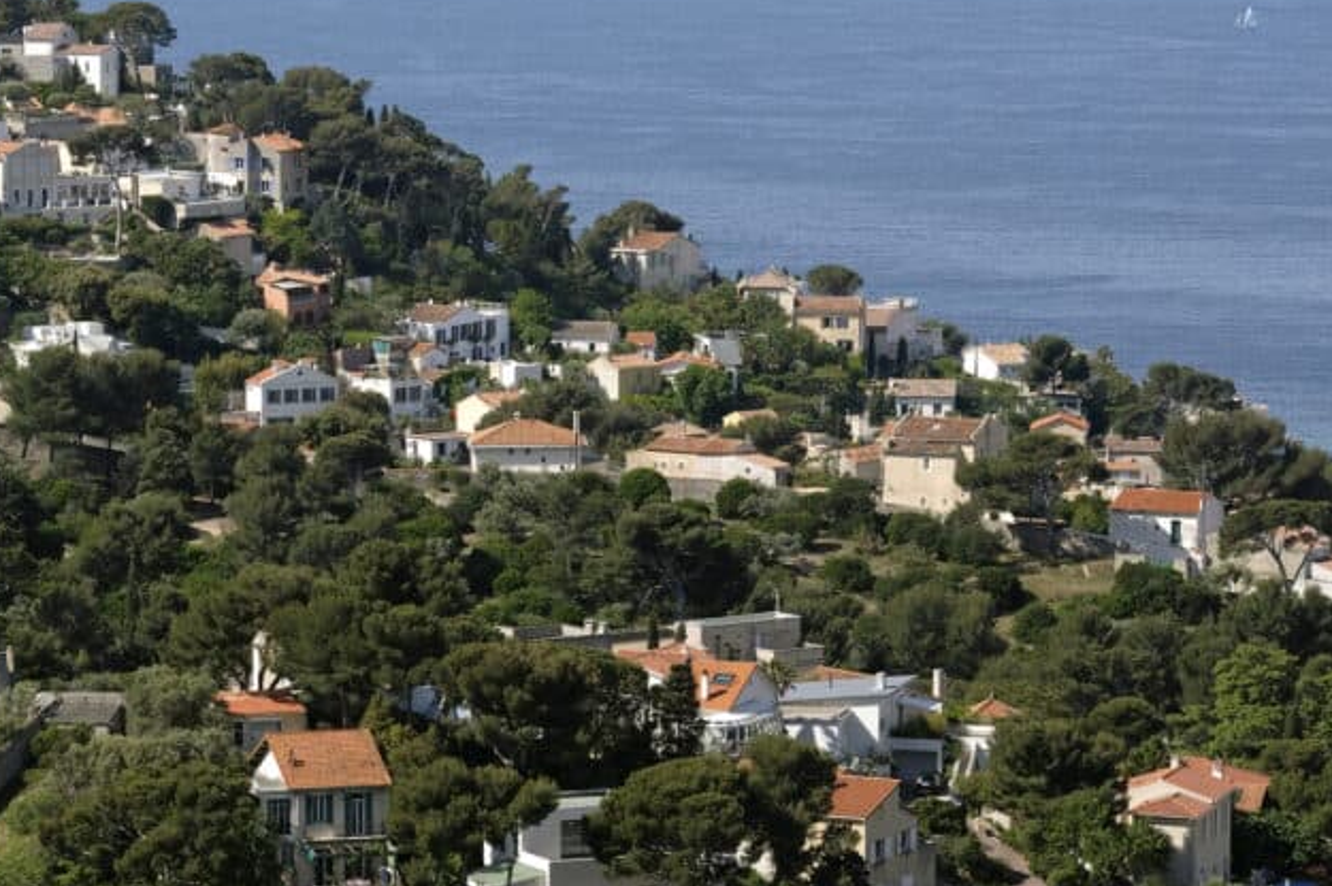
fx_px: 6545
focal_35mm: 177
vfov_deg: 7.7
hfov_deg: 11.6
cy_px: 230
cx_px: 366
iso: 200
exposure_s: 1/350
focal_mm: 77.9
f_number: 9
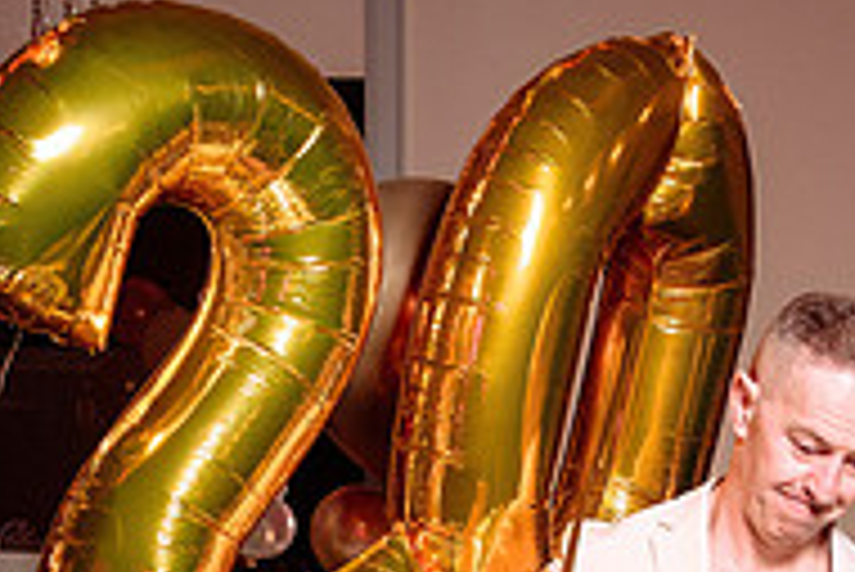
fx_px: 2139
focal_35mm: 90
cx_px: 642
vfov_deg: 14.7
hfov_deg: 22.4
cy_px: 683
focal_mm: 26
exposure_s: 1/100
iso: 800
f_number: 4
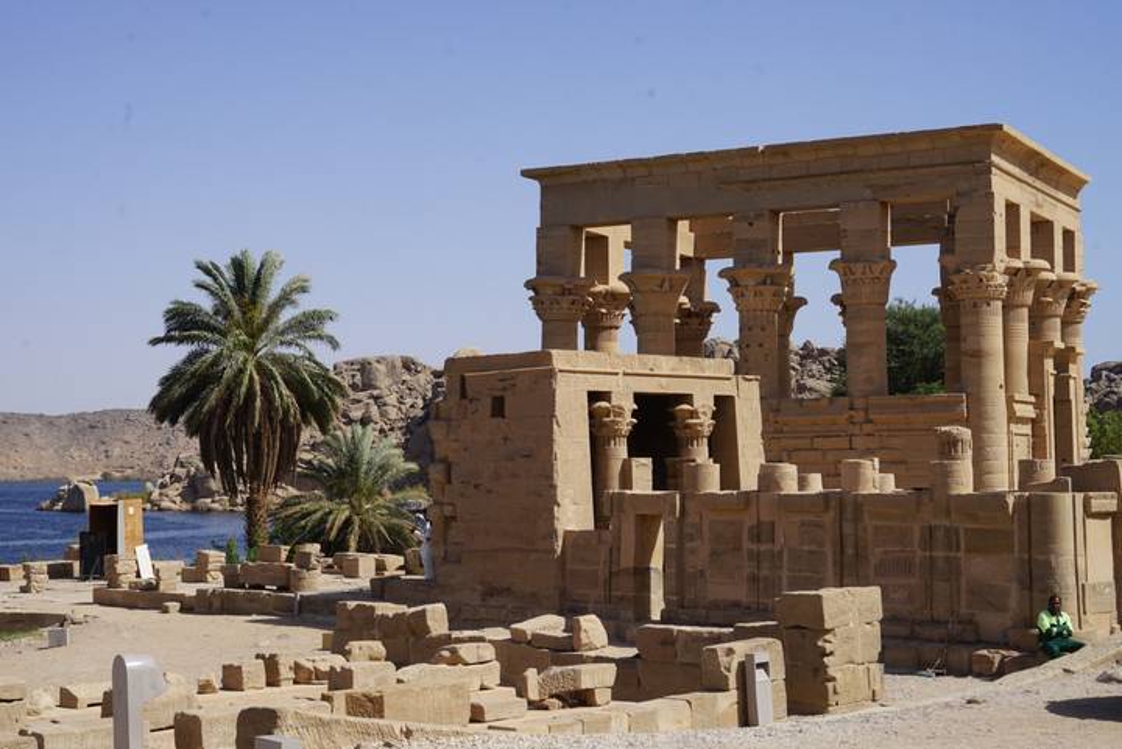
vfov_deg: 22.7
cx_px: 561
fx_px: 1871
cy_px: 374
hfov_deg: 33.4
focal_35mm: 60
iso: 100
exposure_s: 1/200
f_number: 11
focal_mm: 60
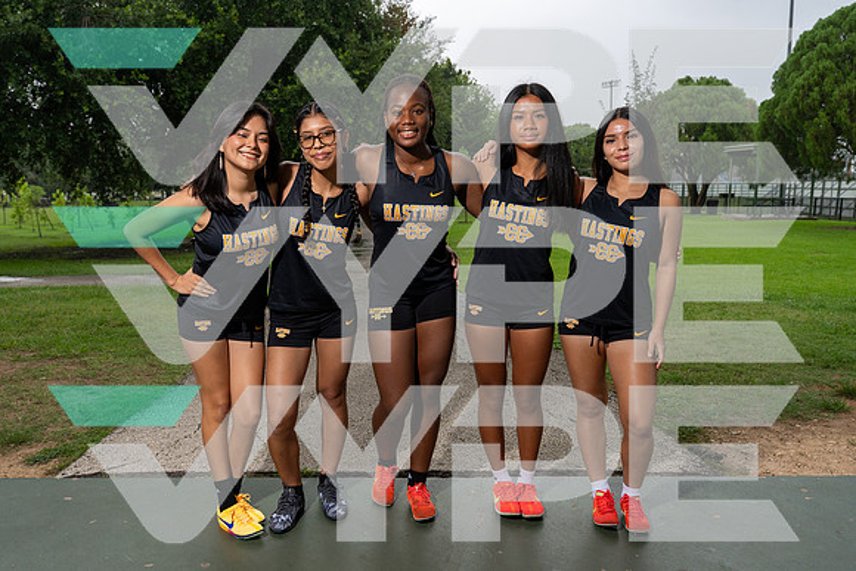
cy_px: 283
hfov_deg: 58.7
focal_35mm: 32
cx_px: 395
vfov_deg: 41.2
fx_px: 760
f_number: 6.3
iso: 500
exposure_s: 1/250
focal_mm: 28
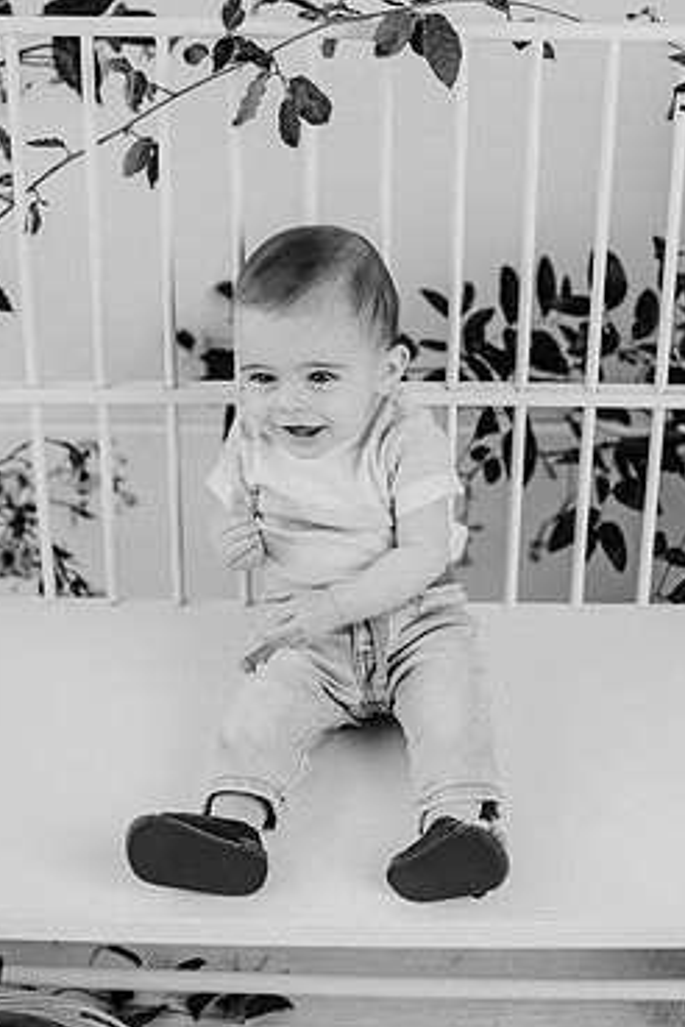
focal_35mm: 61
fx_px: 1741
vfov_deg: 32.8
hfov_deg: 22.3
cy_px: 417
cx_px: 351
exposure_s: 1/160
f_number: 2.8
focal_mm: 50
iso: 80
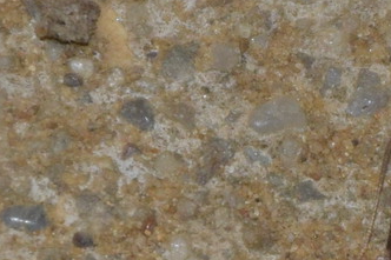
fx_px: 6589
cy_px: 252
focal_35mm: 607
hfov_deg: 3.4
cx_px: 451
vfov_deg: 2.3
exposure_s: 1/60
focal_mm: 140
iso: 320
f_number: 6.3
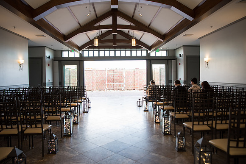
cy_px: 82
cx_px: 123
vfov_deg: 53.2
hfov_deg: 73.7
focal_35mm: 24
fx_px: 164
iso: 500
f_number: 3.2
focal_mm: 24
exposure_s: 1/160
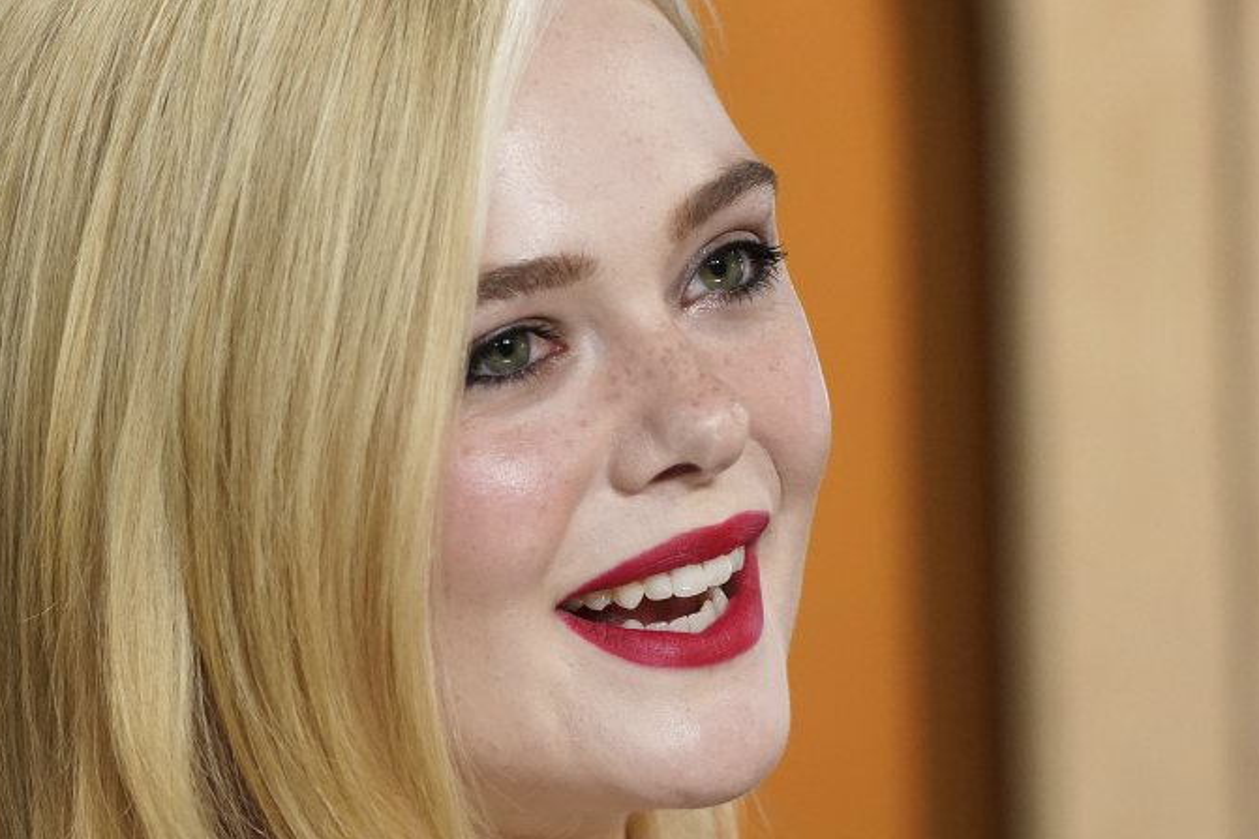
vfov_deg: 2.9
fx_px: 16572
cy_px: 539
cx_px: 475
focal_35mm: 474
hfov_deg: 4.4
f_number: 5.6
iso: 5000
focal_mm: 265
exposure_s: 1/400
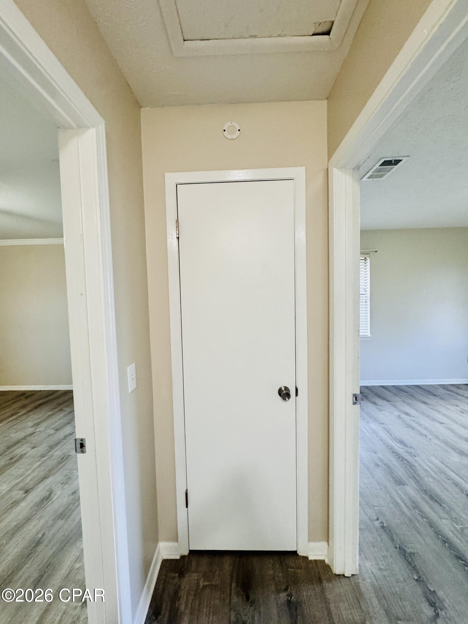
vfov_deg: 102.1
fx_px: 252
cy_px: 312
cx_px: 234
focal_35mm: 14
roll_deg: +1.1
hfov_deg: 85.7
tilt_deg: -3.4
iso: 400
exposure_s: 1/60
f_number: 2.2
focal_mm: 2.22
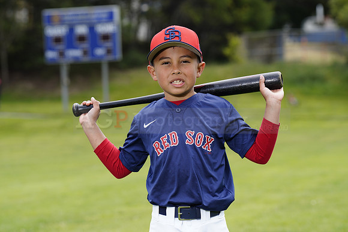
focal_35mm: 157
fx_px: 1518
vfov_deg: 8.7
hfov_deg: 13.1
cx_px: 174
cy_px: 116
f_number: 6.3
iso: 100
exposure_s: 1/250
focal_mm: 157
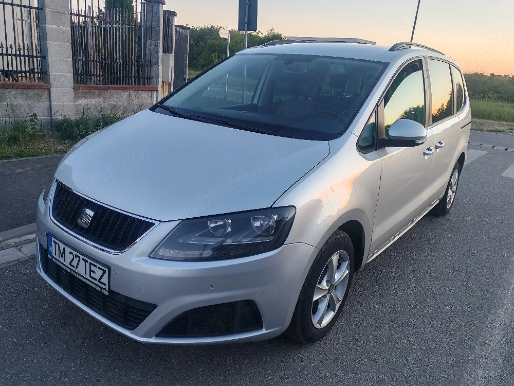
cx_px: 257
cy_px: 193
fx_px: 401
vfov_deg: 51.4
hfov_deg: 65.3
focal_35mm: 27
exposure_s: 1/100
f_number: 1.95
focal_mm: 5.52
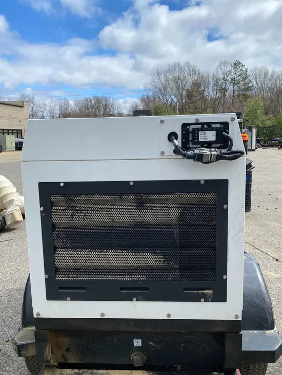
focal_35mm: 26
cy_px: 188
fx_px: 282
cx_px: 141
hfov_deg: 53.1
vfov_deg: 67.3
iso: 32
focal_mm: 4.25
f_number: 1.8
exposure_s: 1/2890
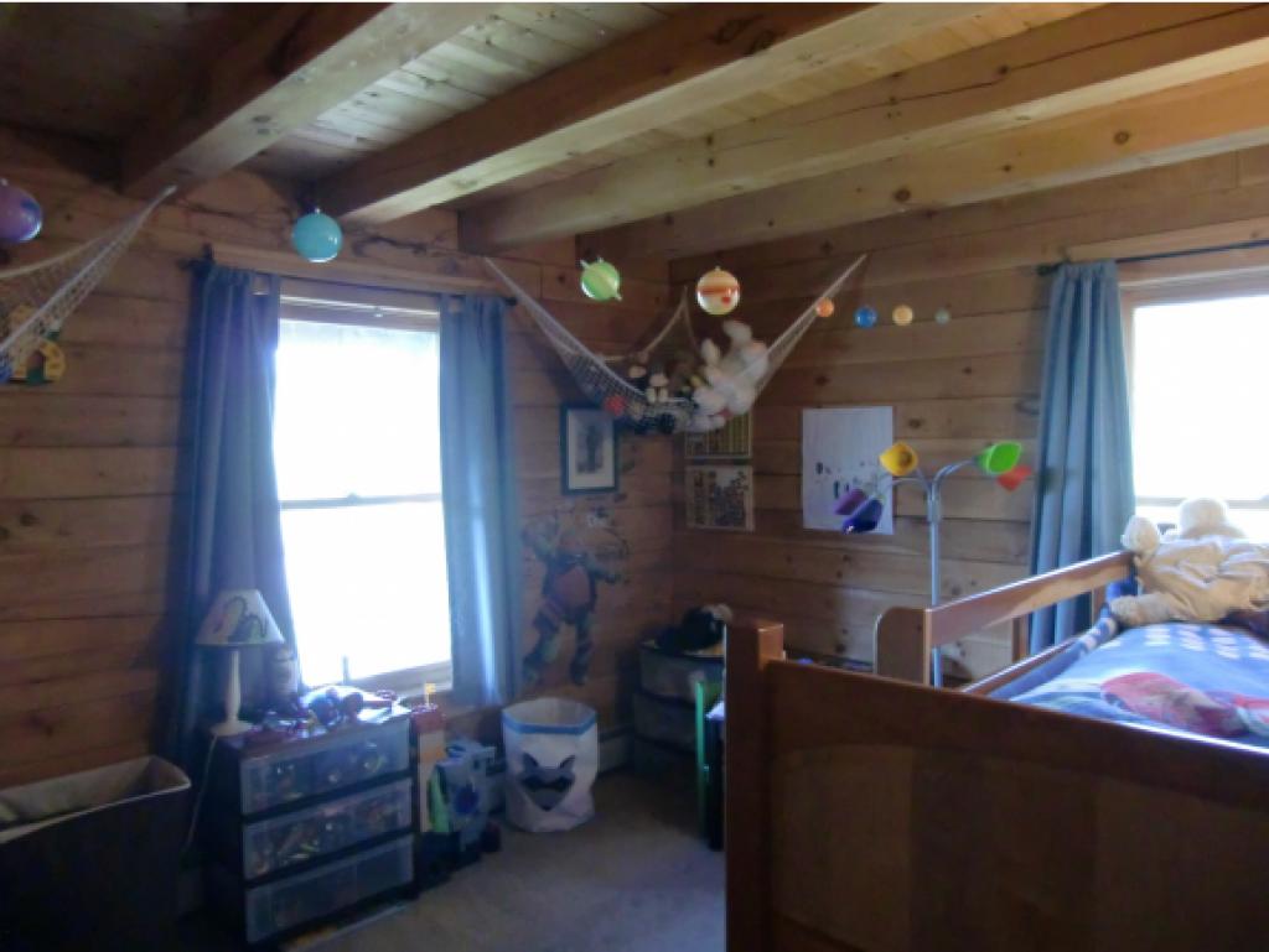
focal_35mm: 24
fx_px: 880
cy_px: 476
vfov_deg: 56.9
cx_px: 634
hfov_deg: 71.6
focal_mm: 4.3
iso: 800
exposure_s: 1/30
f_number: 3.2
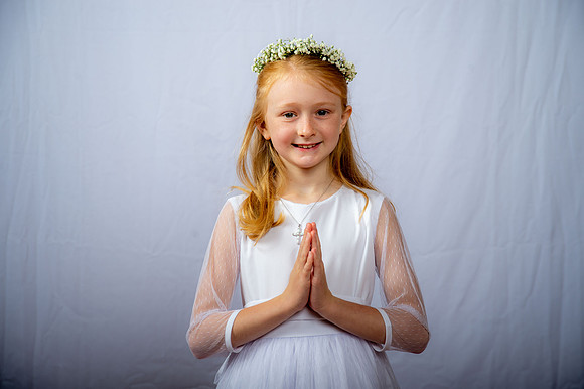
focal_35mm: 78
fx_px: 1265
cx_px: 292
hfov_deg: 26.0
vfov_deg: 17.5
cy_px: 194
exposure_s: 1/200
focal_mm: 78
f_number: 6.3
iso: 250
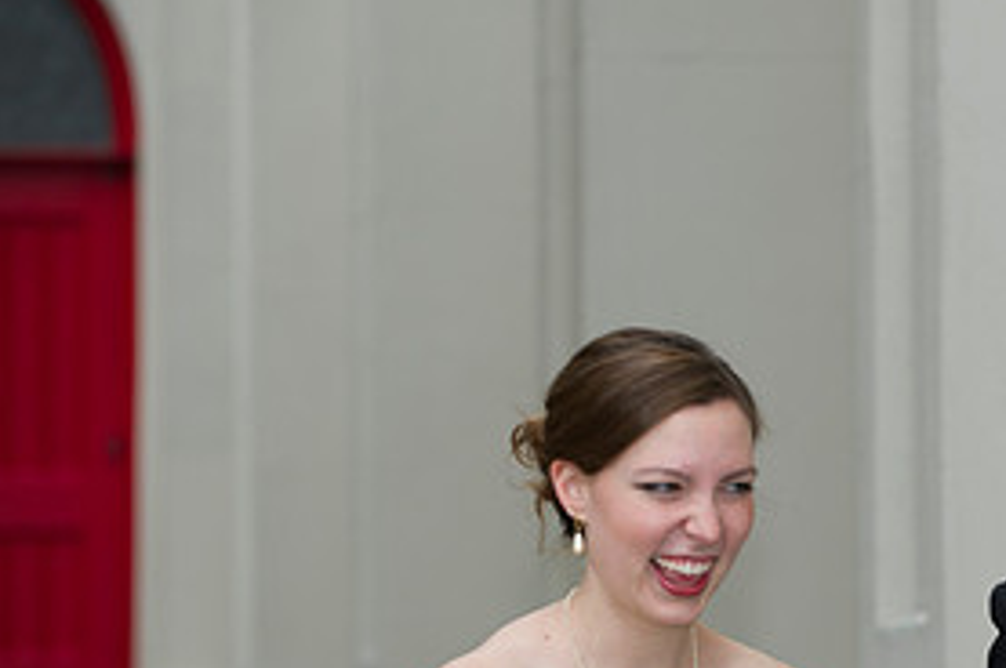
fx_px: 7313
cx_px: 959
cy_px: 603
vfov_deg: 5.2
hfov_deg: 7.8
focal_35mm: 262
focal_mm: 125
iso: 400
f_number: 3.5
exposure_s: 1/125
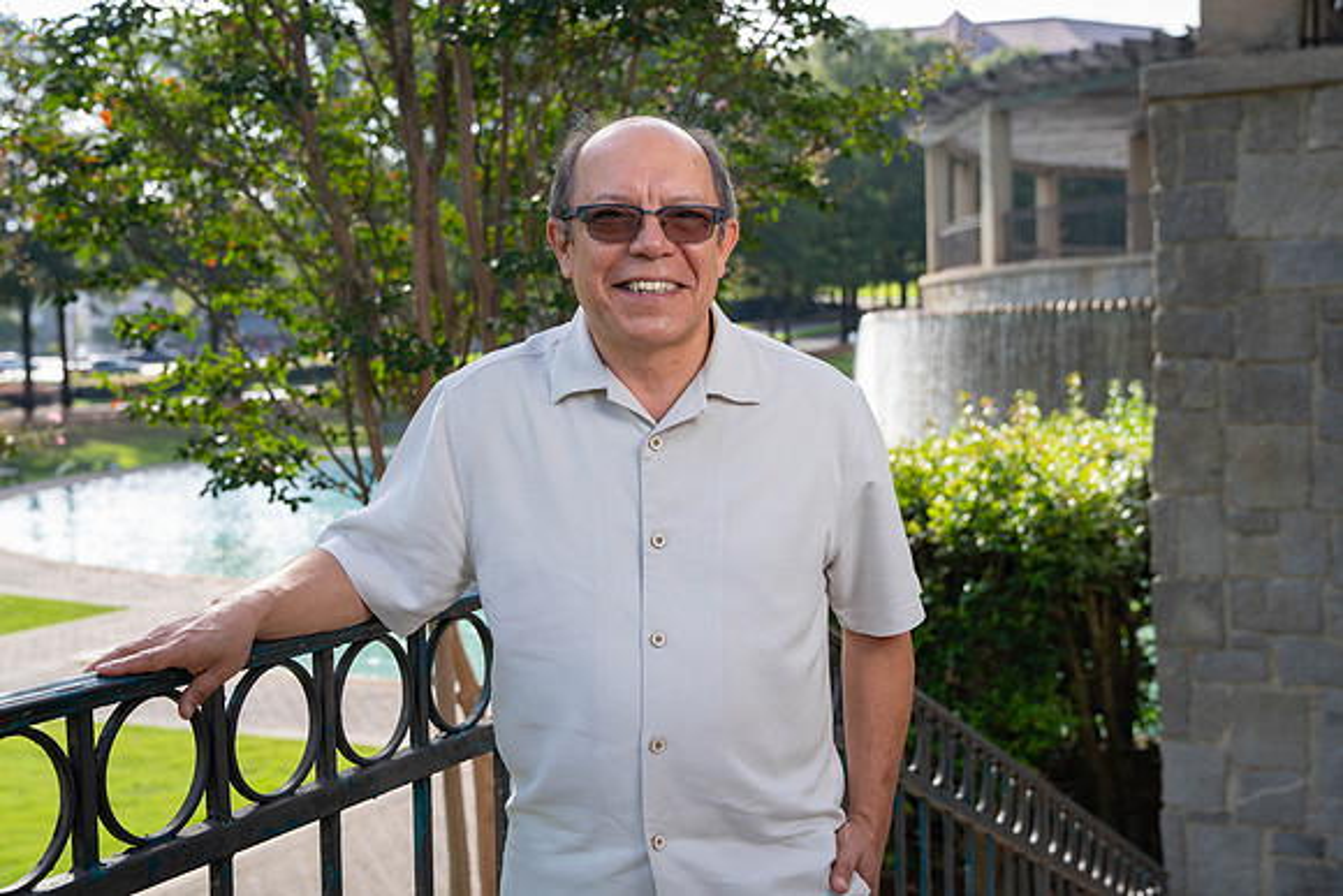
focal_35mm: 44
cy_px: 448
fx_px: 1642
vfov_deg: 30.5
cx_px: 672
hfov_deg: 44.5
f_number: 5
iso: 100
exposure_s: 1/160
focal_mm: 44
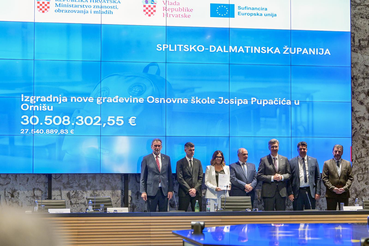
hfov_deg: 22.6
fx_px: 923
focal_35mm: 90
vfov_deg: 15.2
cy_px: 123
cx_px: 184
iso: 2500
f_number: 4
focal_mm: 90
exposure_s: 1/200
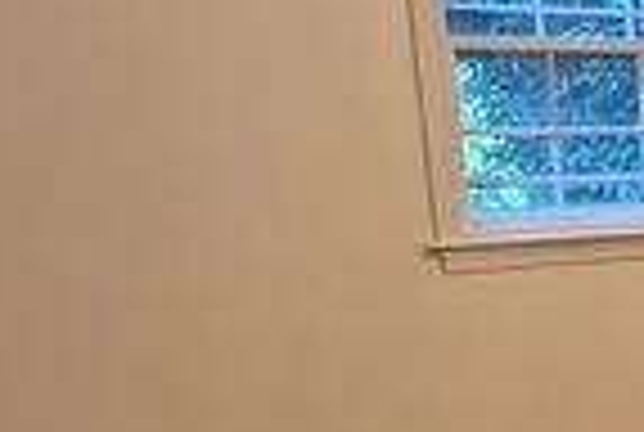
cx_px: 1099
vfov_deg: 16.9
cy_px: 490
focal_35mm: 78
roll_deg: -3.2
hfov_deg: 20.1
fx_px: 1398
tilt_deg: -18.4
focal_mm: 2.22
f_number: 2.2
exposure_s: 1/60
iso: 250
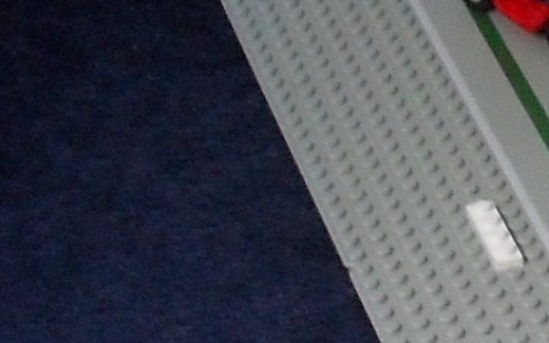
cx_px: 1079
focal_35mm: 234
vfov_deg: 5.5
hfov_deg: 8.5
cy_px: 536
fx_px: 3500
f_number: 3.2
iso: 200
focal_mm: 6.3
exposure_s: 1/3
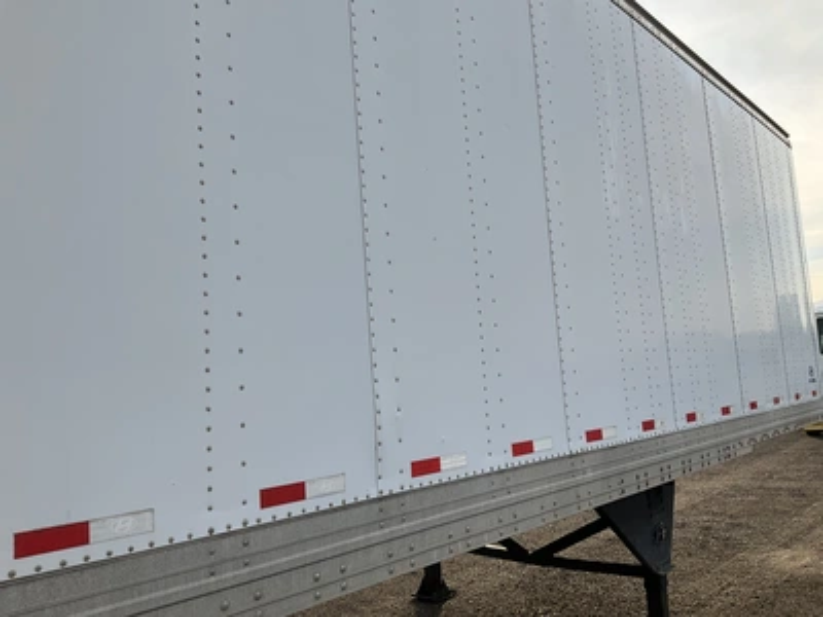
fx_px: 689
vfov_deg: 48.2
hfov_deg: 61.7
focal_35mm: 29
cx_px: 412
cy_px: 308
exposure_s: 1/883
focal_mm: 3
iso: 25
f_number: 1.8
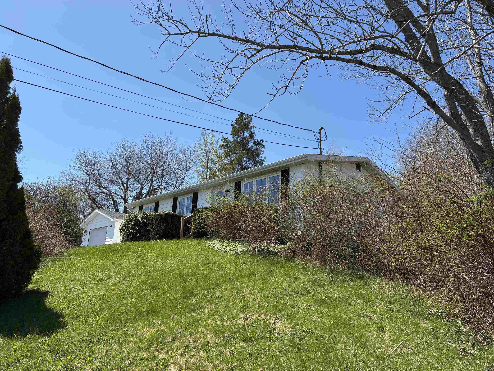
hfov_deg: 67.3
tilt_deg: +14.2
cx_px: 247
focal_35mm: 26
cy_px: 186
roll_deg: -1.7
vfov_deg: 53.1
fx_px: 371
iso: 50
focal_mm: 5.96
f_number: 1.6
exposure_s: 1/2451
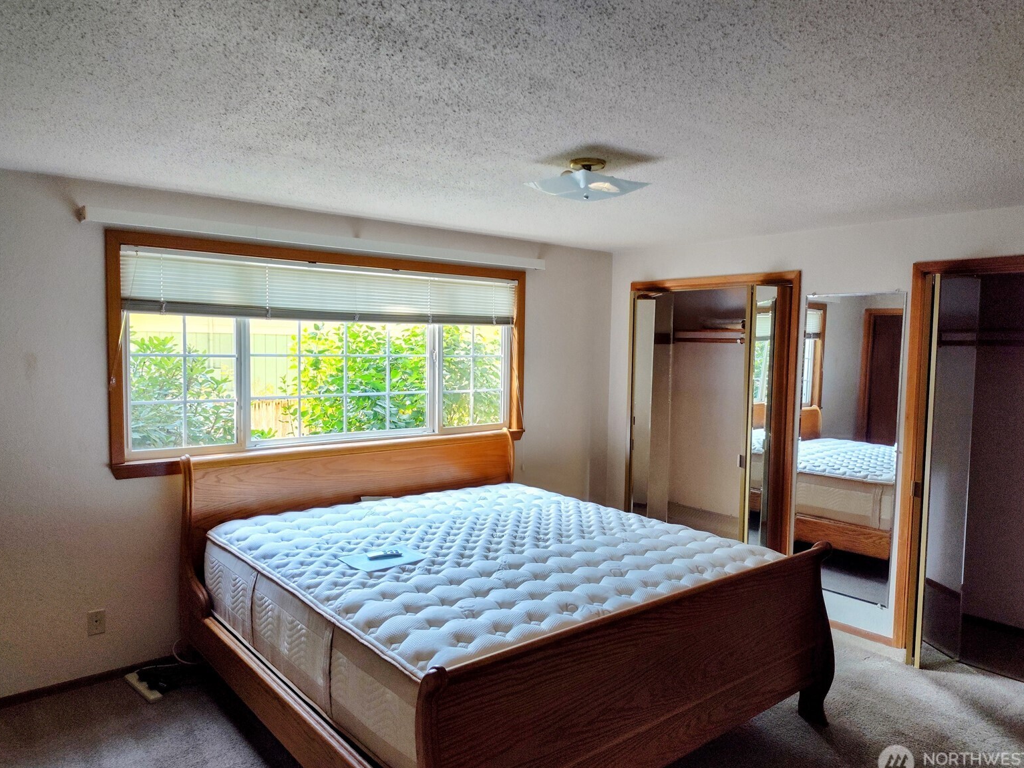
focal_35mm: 24
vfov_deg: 56.8
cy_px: 389
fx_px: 710
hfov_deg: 71.6
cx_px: 517
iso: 731
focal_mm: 5.56
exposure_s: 1/120
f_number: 1.8
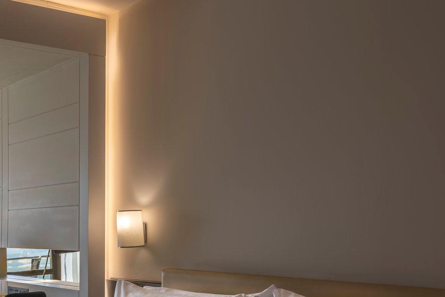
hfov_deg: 35.7
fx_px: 643
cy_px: 239
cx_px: 38
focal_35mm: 52
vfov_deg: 25.5
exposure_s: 1/60
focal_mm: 24
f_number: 7.1
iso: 31
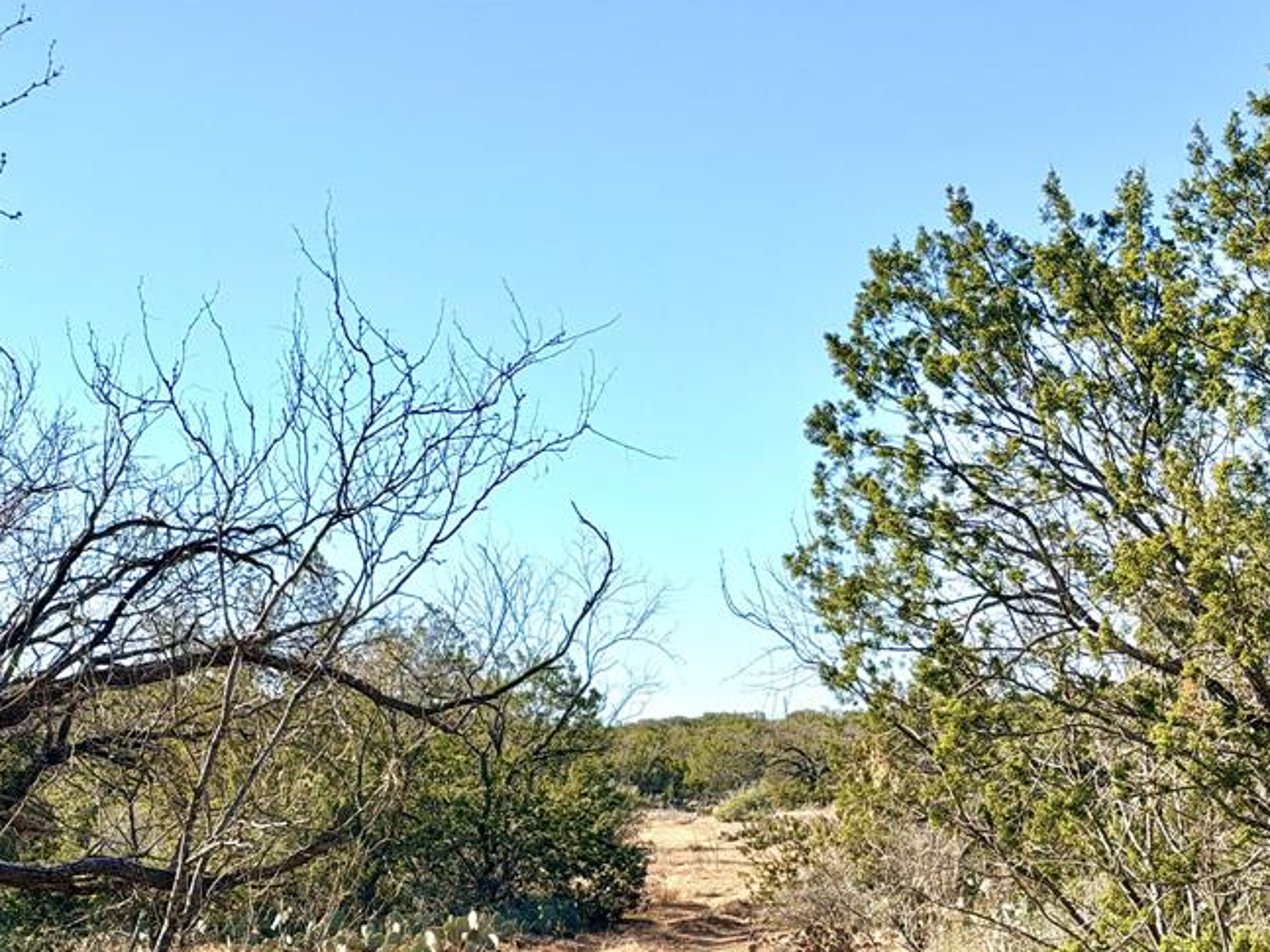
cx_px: 530
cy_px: 744
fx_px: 2788
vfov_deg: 19.2
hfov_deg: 25.6
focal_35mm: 76
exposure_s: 1/4587
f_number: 1.78
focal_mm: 6.76
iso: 64
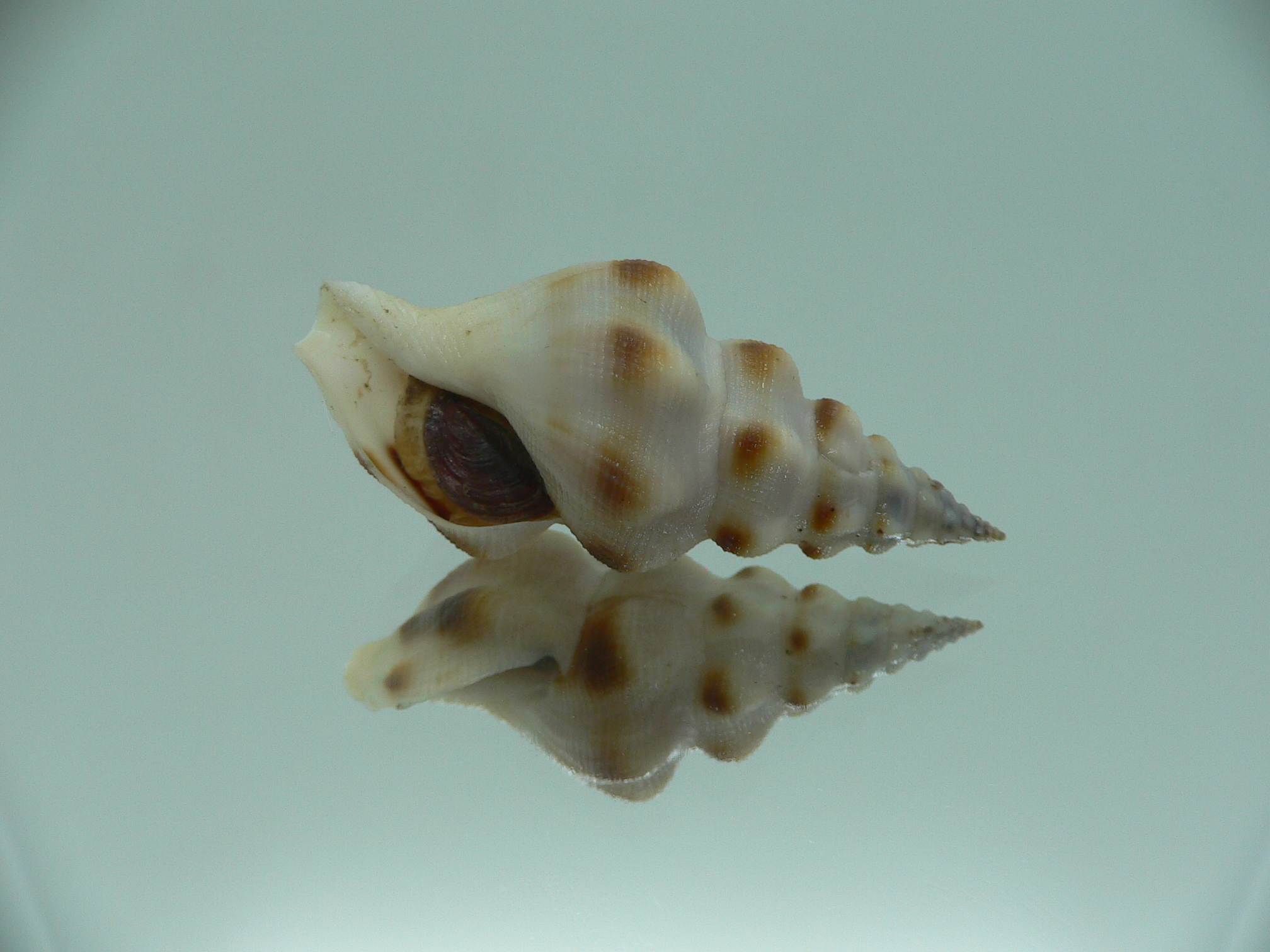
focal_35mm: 35
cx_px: 635
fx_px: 1284
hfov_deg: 52.6
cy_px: 476
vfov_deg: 40.7
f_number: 2.8
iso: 80
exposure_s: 1/60
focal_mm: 4.6
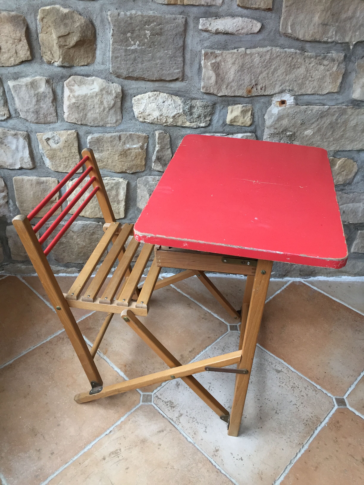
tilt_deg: -35.3
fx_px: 407
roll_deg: -1.5
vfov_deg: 61.7
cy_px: 242
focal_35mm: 29
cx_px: 182
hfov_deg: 48.2
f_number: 2.2
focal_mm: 4.15
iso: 64
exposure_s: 1/33
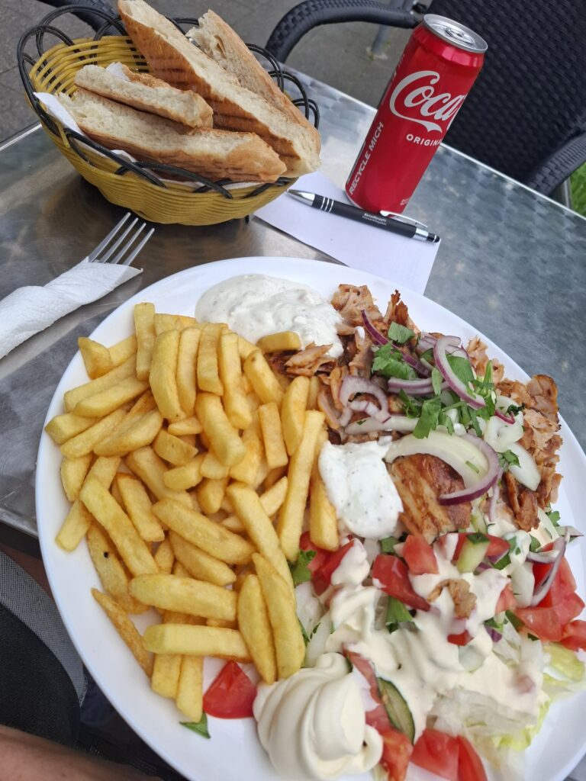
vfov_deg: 73.9
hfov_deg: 58.9
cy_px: 390
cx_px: 293
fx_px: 519
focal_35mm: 23
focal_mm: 5.54
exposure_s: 1/647
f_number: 1.8
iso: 50
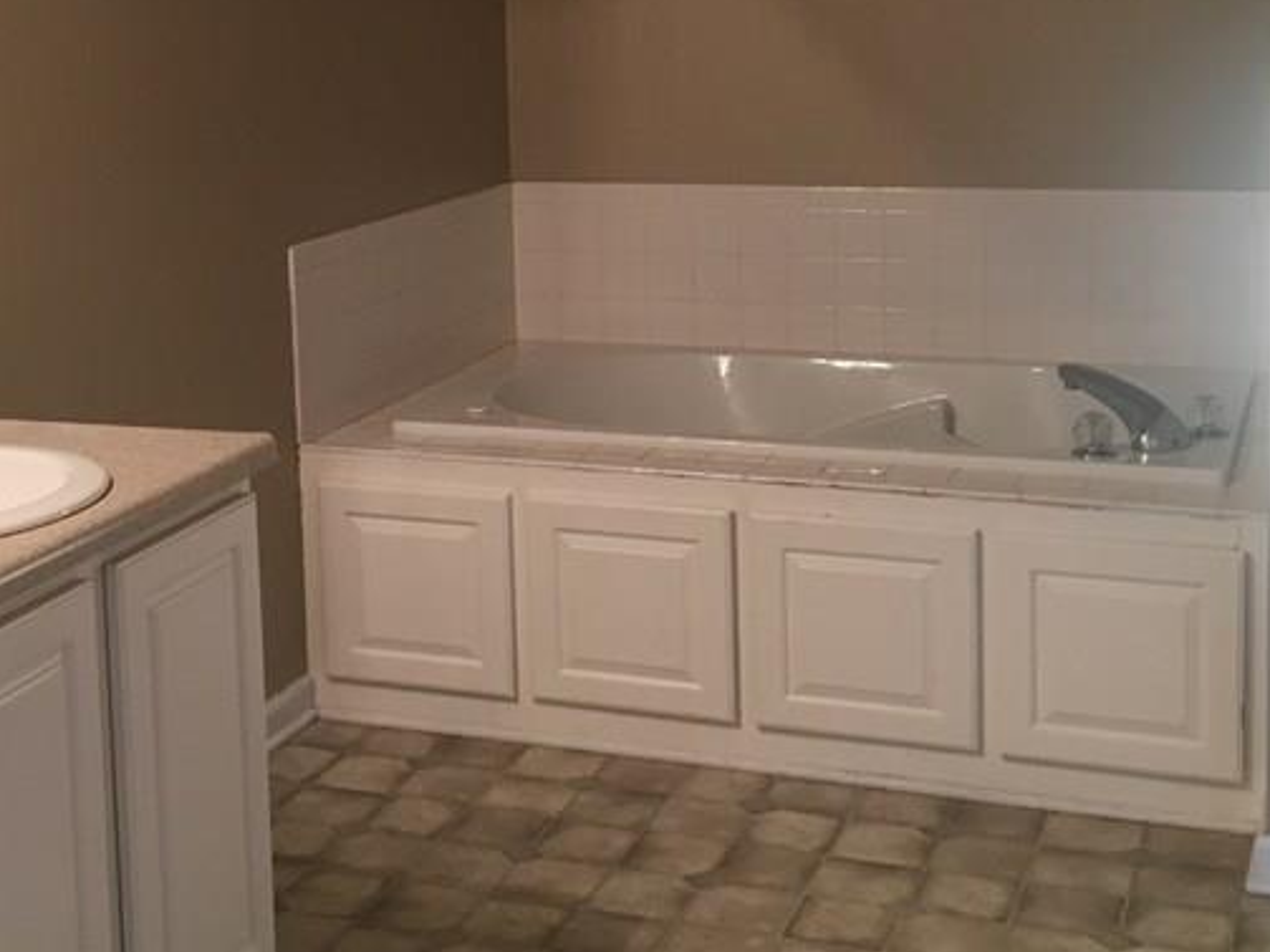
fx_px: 2164
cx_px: 482
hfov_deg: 32.6
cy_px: 225
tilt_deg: -7.0
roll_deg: +1.4
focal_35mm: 59
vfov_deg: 24.5
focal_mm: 4.15
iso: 80
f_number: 2.2
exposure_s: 1/30
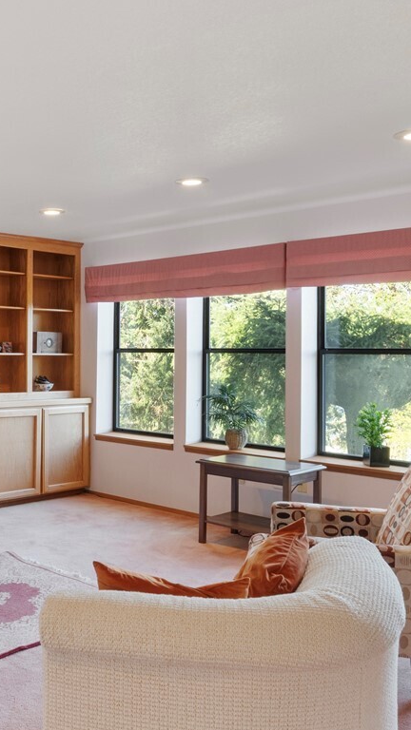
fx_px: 739
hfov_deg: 29.7
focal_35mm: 38
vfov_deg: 52.6
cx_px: 39
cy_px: 354
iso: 400
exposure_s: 1/1.67
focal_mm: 11
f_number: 8
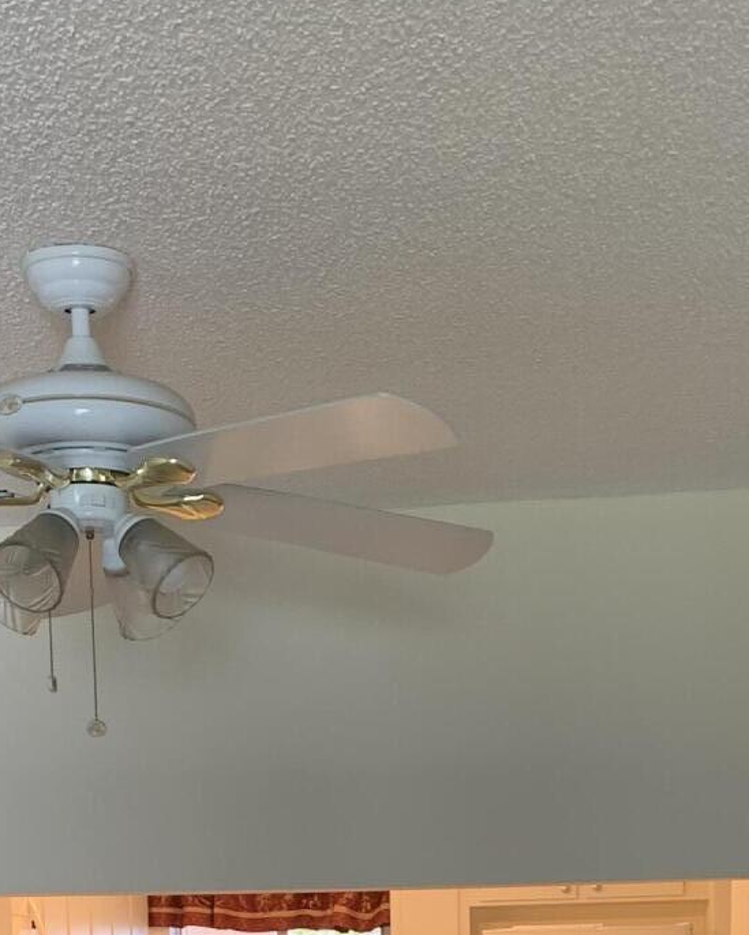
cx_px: 375
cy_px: 1283
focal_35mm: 74
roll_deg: +0.8
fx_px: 2050
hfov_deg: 20.7
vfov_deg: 22.4
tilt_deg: -7.0
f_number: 1.8
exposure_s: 1/60
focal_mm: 4.25
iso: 80
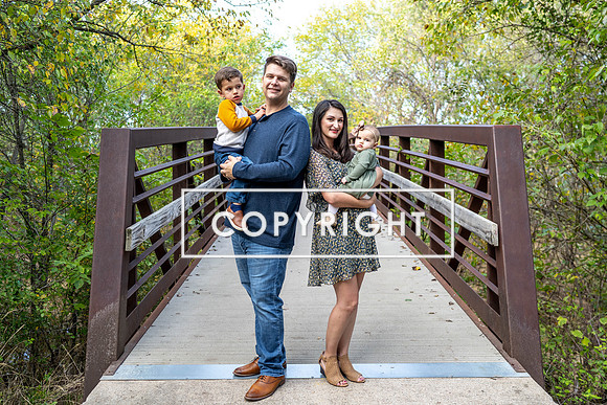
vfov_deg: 37.9
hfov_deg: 54.4
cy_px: 202
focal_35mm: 35
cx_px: 304
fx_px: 590
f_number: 3.2
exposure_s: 1/250
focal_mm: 35
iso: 160
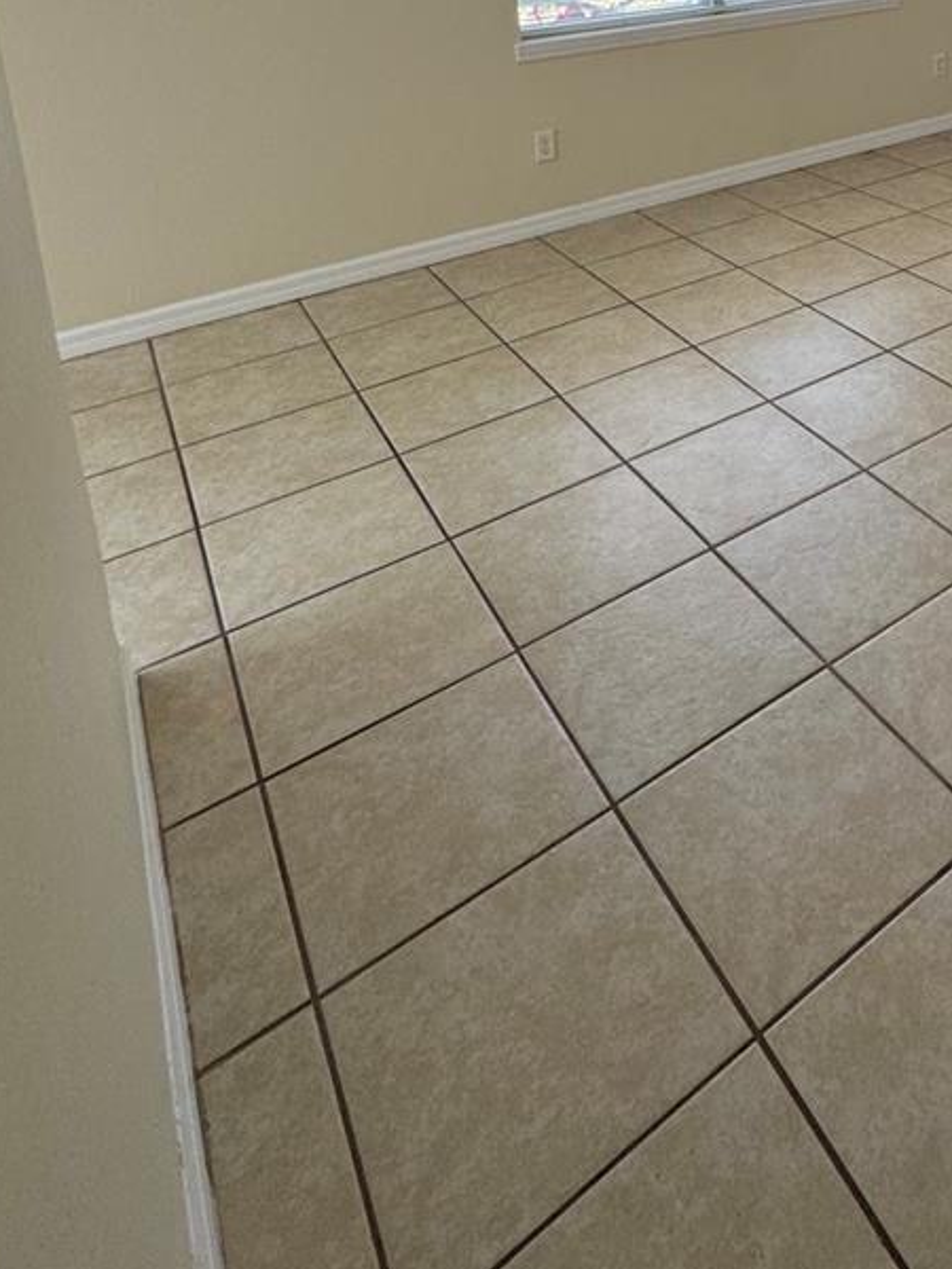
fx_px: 1027
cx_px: 891
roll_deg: +1.2
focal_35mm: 28
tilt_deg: -11.8
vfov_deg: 52.6
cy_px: 49
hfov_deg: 44.4
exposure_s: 1/120
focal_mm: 2.22
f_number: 2.2
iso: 100
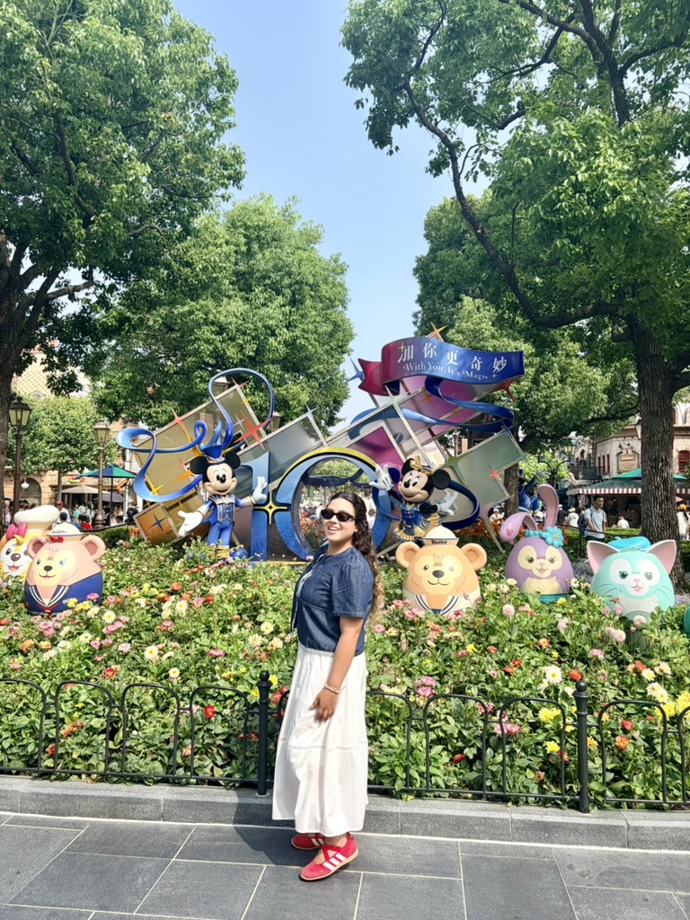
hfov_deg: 53.1
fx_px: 691
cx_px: 345
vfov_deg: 67.3
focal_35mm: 26
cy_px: 460
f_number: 1.6
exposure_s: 1/2012
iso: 50
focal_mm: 5.96
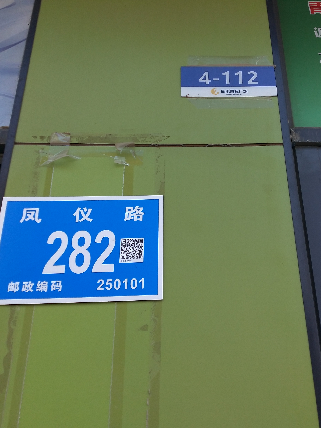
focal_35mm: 34
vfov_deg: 53.7
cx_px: 211
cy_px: 176
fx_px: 420
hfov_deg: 41.3
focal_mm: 3.99
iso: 33
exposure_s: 1/369
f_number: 1.7
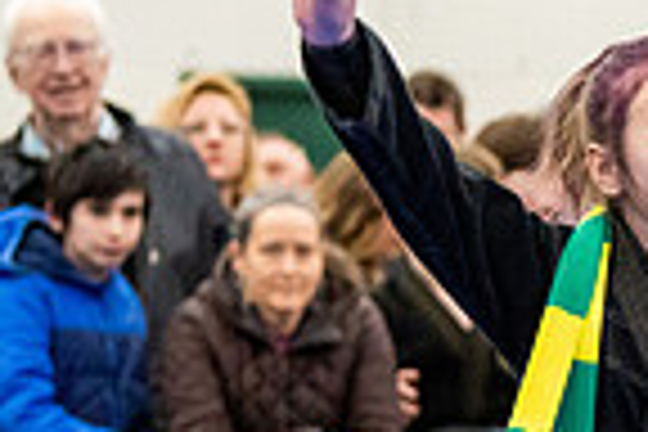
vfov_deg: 4.0
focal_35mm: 346
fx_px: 6228
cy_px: 421
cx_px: 1116
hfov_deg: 5.9
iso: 4000
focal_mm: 86
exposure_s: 1/640
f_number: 2.8
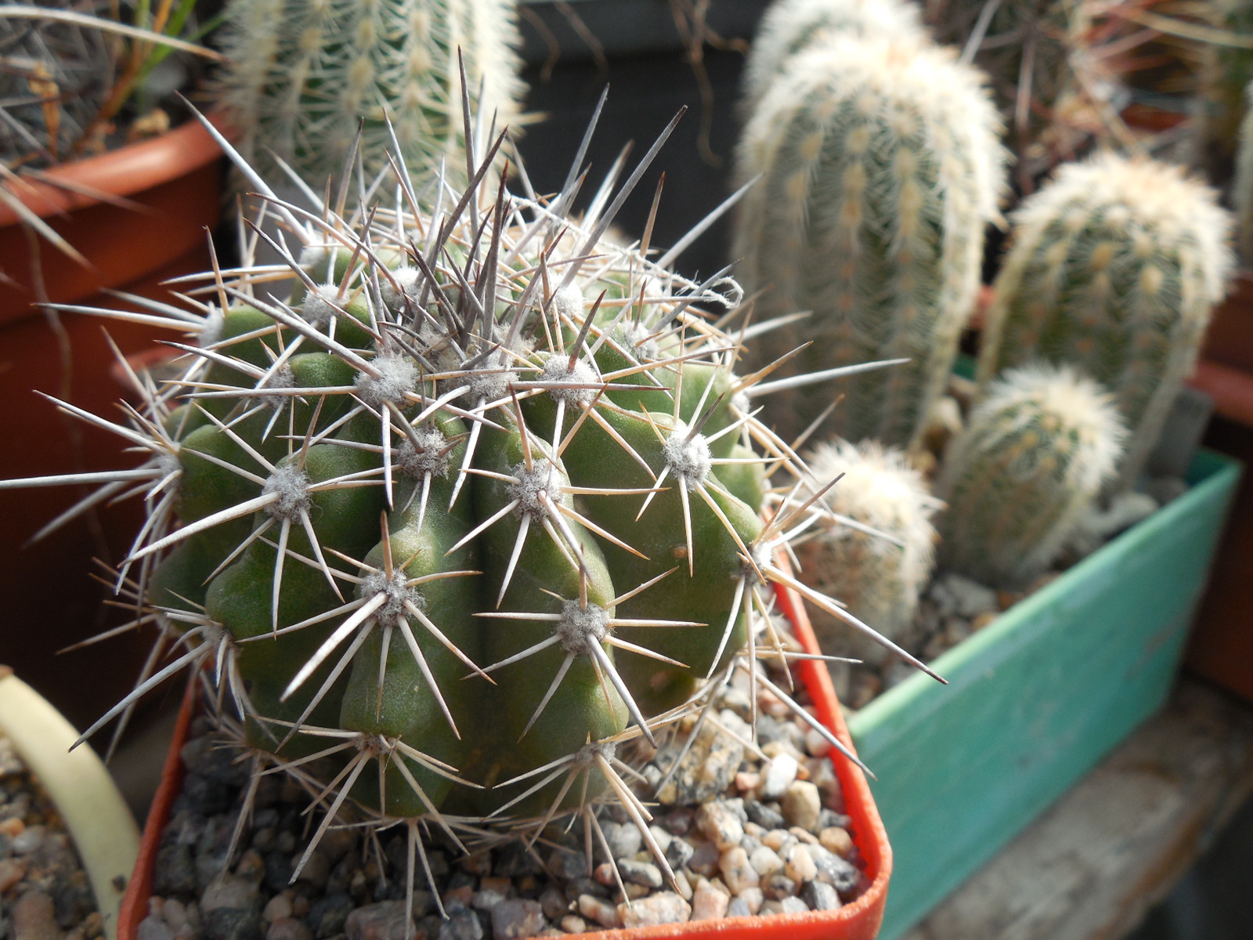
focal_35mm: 31
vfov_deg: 45.4
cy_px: 470
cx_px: 626
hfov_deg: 58.4
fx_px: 1122
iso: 125
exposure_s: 1/400
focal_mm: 5.6
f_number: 3.6
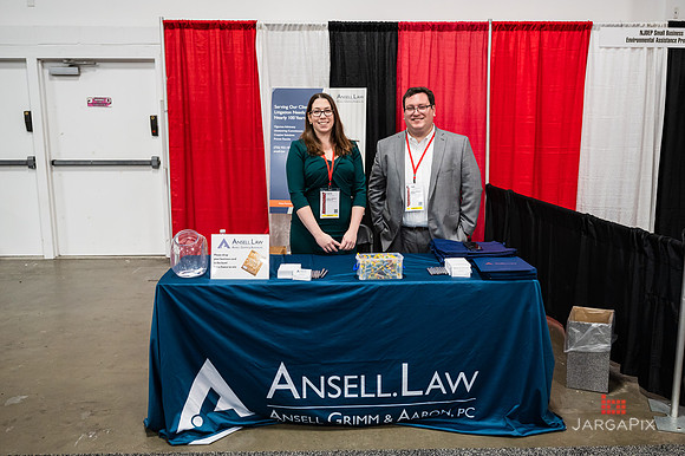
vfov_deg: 41.1
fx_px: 608
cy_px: 228
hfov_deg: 58.8
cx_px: 350
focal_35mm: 32
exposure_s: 1/200
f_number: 4
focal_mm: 31
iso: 4000
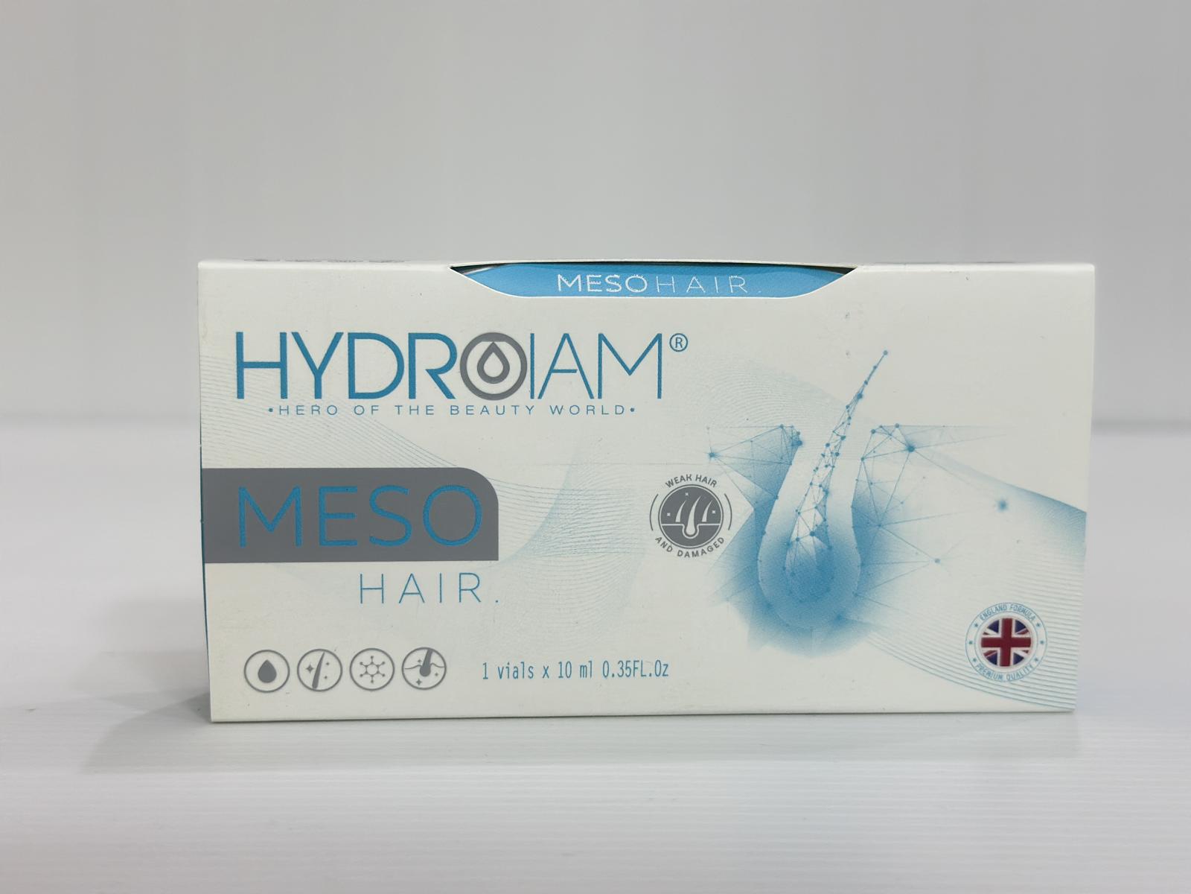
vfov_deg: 30.3
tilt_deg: -4.7
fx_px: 1651
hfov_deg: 39.7
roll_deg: +0.0
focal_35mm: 48
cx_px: 596
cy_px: 447
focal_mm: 6.86
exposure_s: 1/74
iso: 125
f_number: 1.78
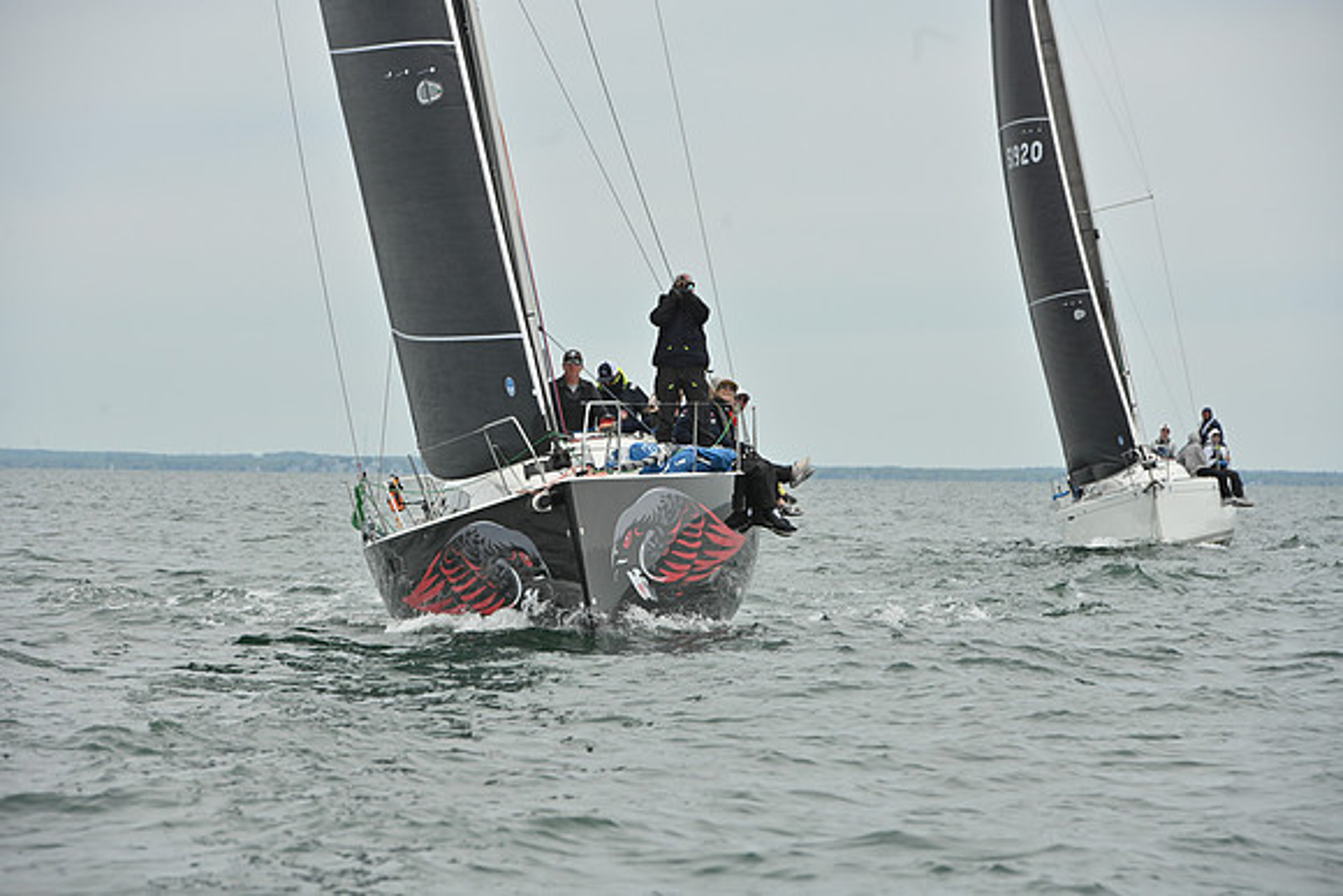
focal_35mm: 200
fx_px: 7463
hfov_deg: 10.3
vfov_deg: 6.9
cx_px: 672
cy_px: 448
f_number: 10
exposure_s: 1/1250
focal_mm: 200
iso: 320
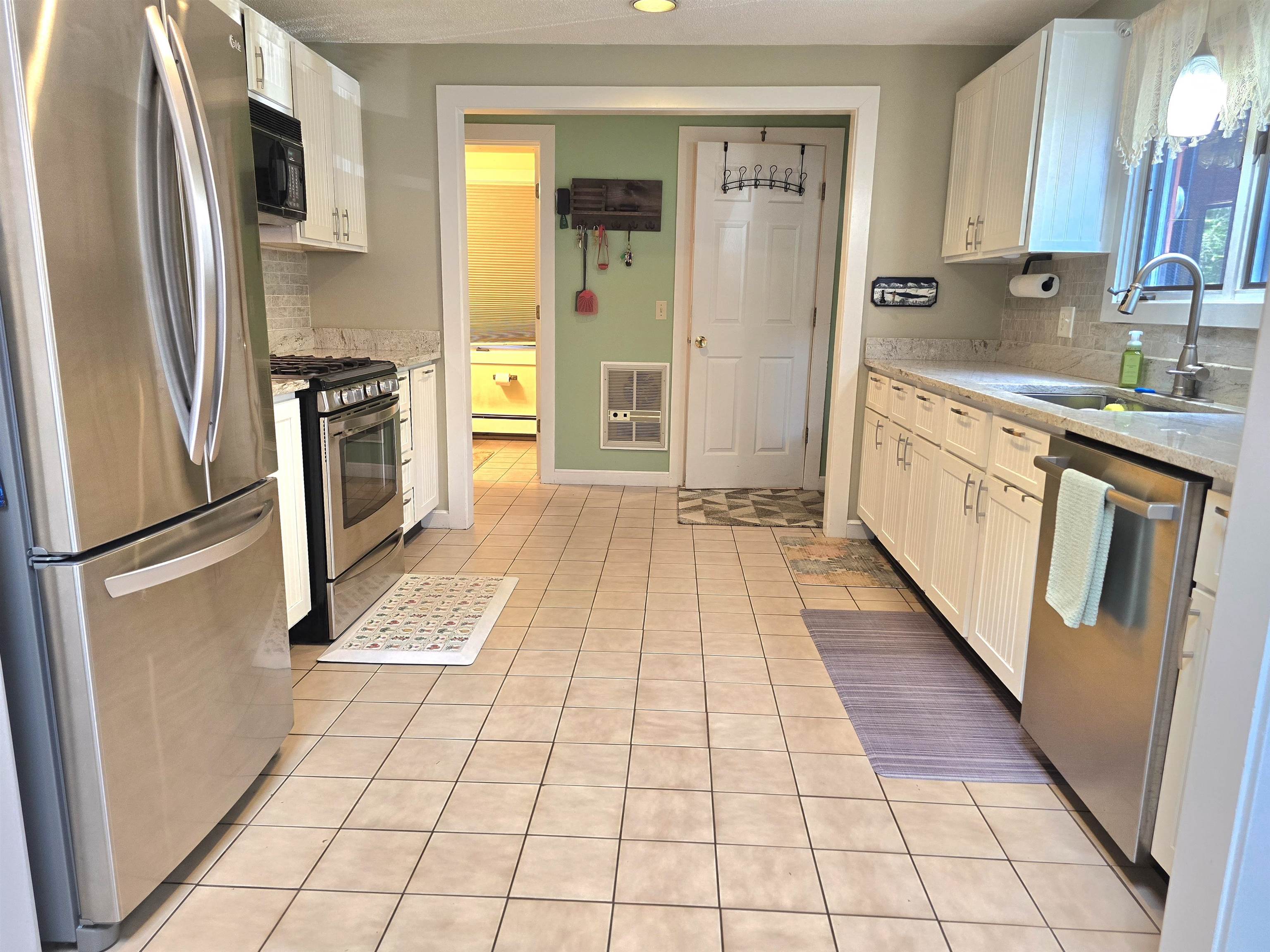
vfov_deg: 58.9
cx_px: 635
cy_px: 476
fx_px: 844
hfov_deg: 73.9
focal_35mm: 23
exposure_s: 1/120
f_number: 1.7
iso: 200
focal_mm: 6.3
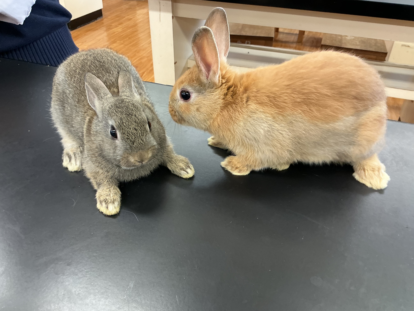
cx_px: 207
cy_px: 156
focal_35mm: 29
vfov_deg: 48.2
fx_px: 347
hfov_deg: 61.7
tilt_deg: -36.7
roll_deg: -0.8
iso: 100
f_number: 1.8
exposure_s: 1/60
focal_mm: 3
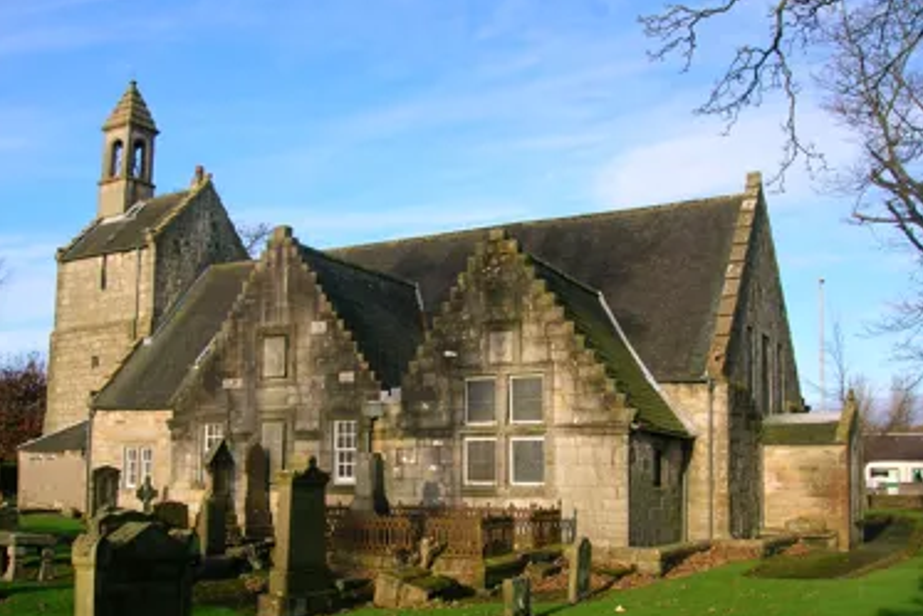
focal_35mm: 38
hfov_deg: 50.6
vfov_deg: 35.0
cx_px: 434
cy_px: 346
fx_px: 975
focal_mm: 5.7
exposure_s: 1/182
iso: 50
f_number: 4.9
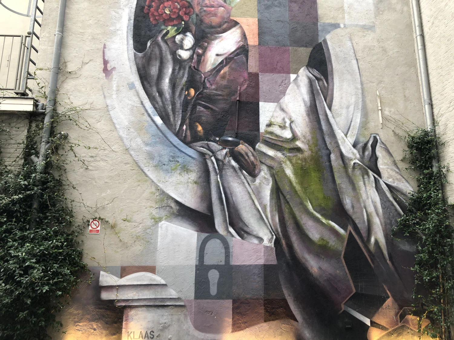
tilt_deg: +14.9
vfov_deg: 49.7
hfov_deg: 63.4
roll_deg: -0.3
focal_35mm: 28
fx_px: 367
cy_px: 170
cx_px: 227
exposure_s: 1/99
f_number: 1.8
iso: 32
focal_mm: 4
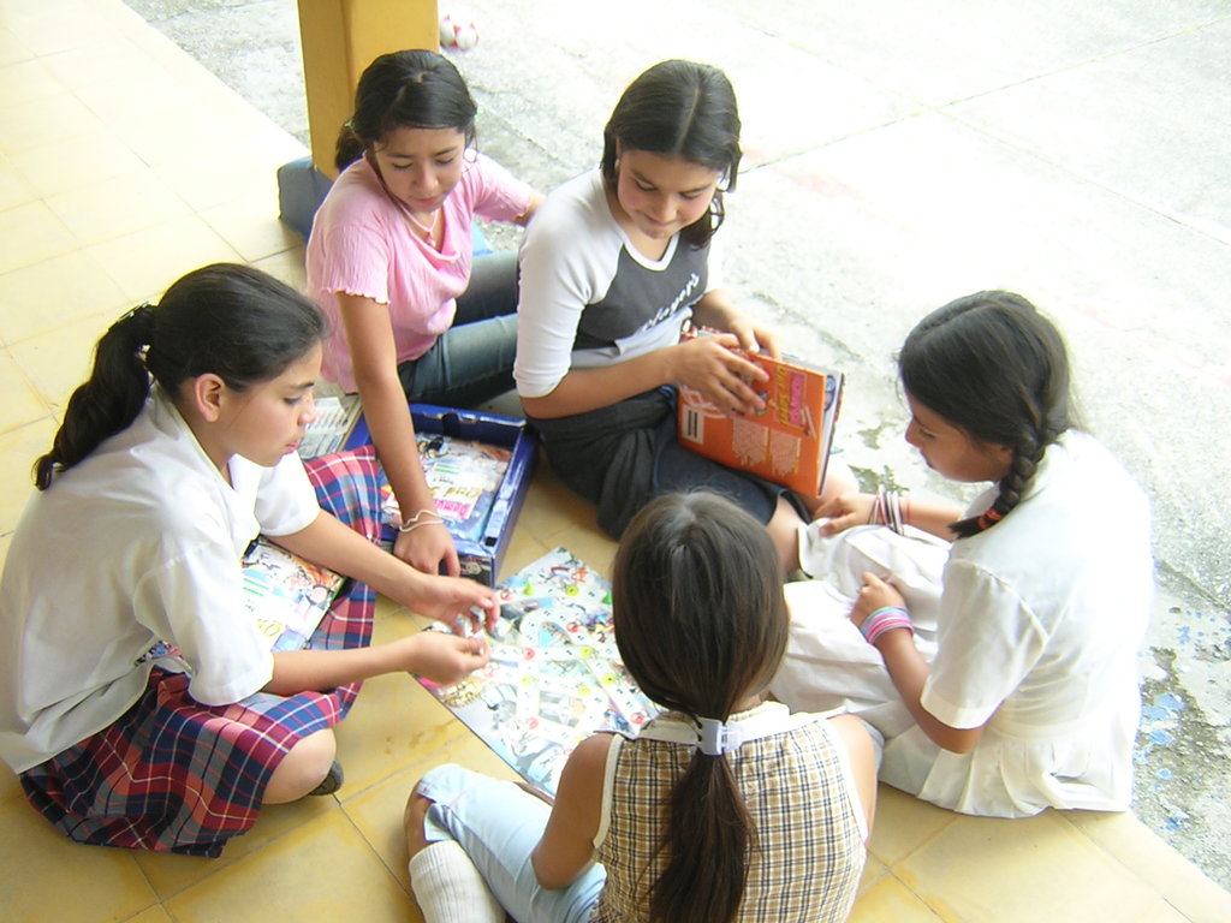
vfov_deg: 39.7
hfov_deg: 51.4
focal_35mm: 36
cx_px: 616
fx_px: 1280
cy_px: 462
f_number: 2.6
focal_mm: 4.7
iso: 100
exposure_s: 1/98.7
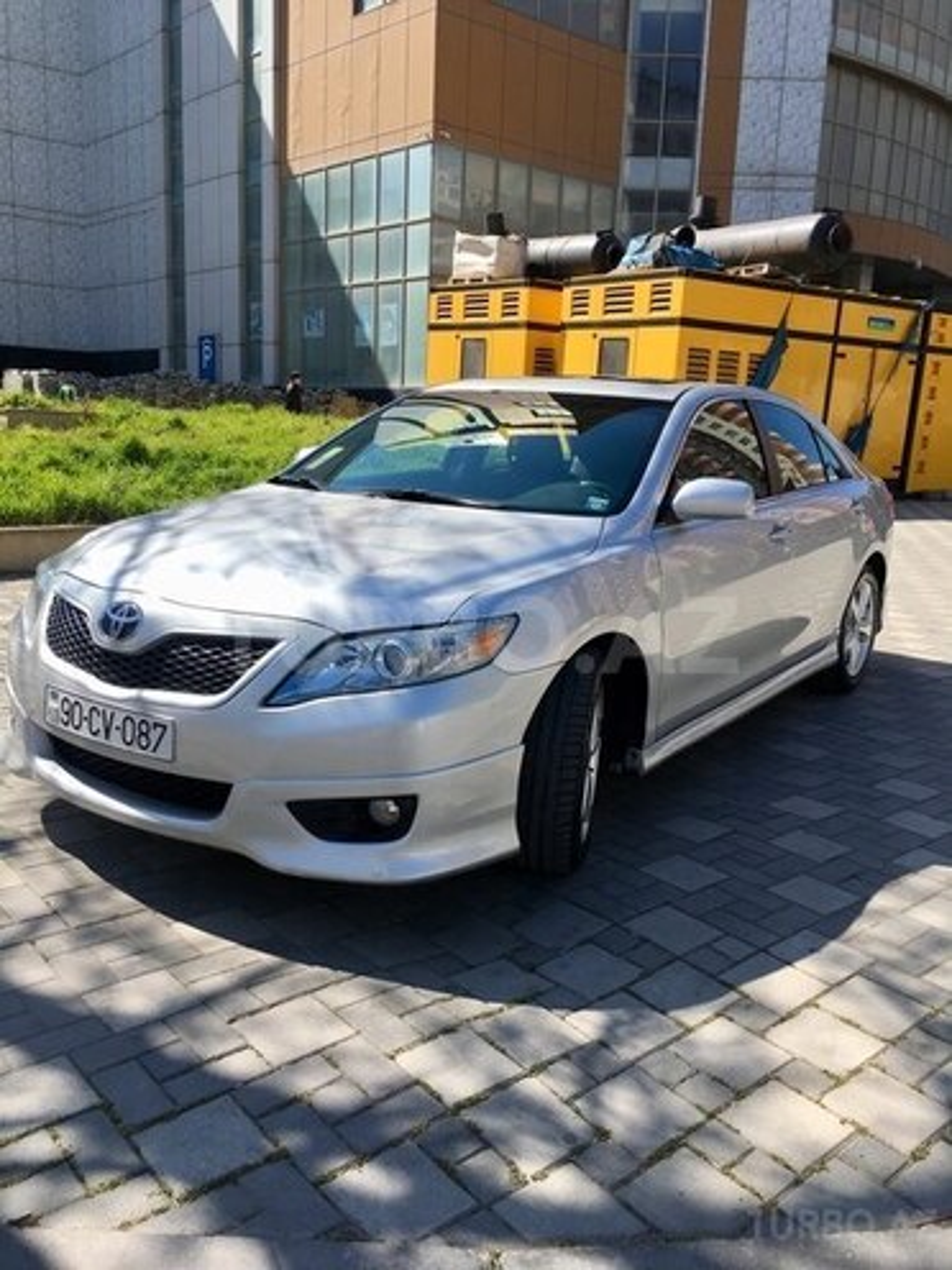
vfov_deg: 61.7
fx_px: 1063
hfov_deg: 48.2
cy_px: 635
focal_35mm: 29
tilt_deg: -11.1
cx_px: 476
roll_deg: -2.3
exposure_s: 1/1115
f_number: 2.2
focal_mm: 4.15
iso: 25
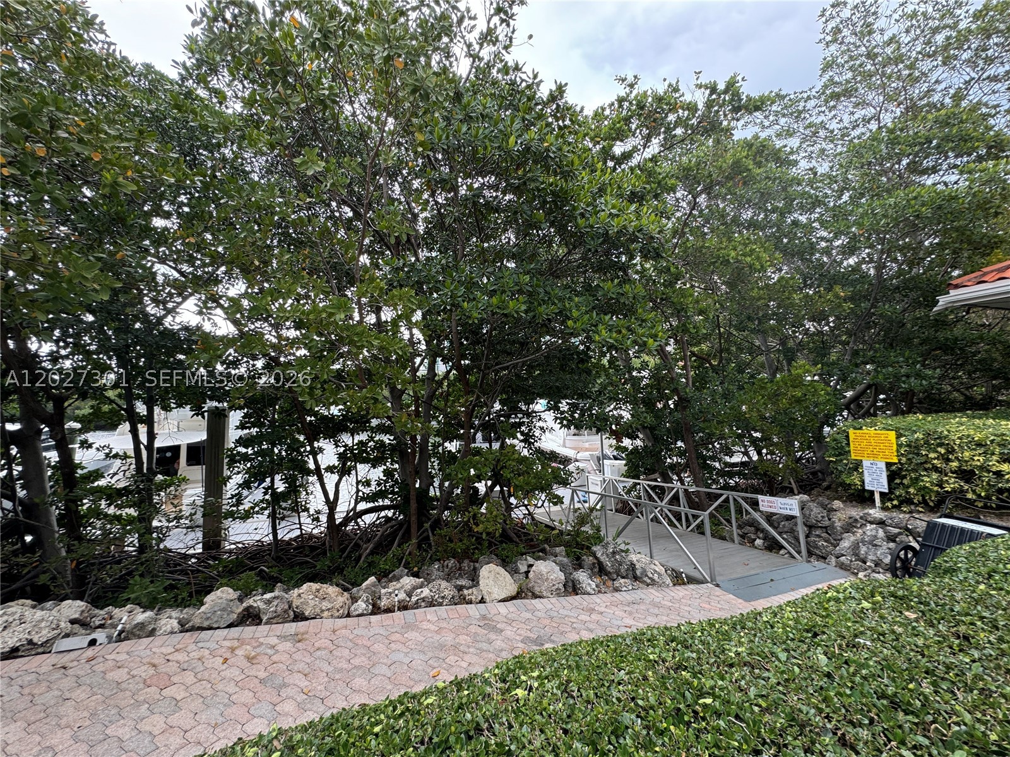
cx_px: 505
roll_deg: +0.8
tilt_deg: +3.8
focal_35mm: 14
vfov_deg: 85.7
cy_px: 378
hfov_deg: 102.1
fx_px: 408
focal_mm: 2.22
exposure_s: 1/110
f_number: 2.2
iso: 40
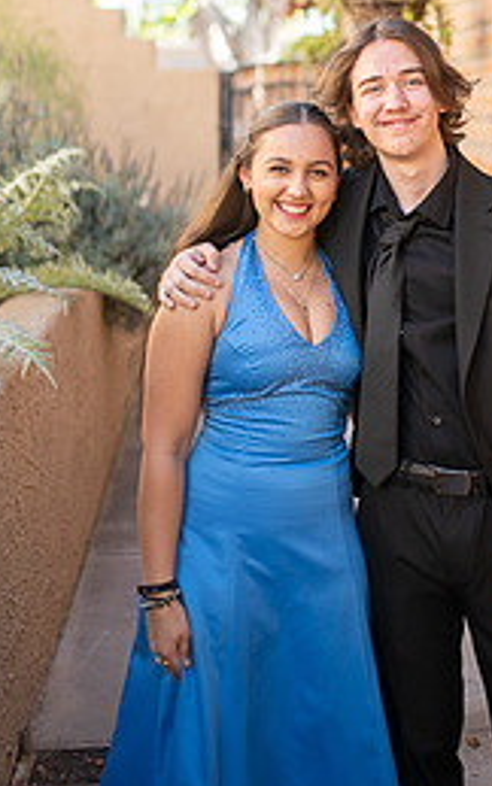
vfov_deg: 32.0
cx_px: 360
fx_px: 1329
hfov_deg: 20.8
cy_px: 149
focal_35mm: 62
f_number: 1.4
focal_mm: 35
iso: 400
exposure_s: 1/3200
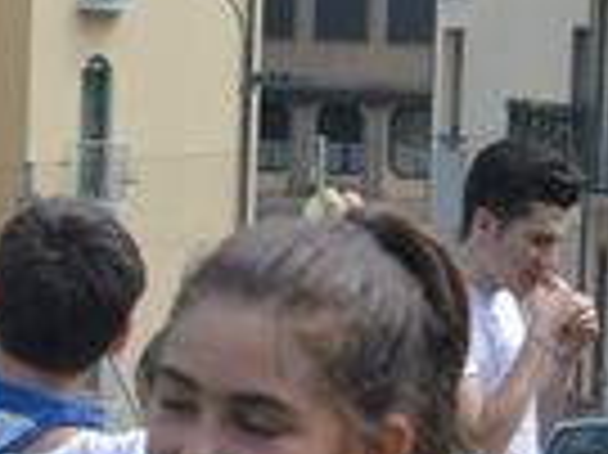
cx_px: 419
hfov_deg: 6.0
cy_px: 805
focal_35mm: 333
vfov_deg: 4.4
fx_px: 5844
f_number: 7.1
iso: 100
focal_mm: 52
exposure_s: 1/200
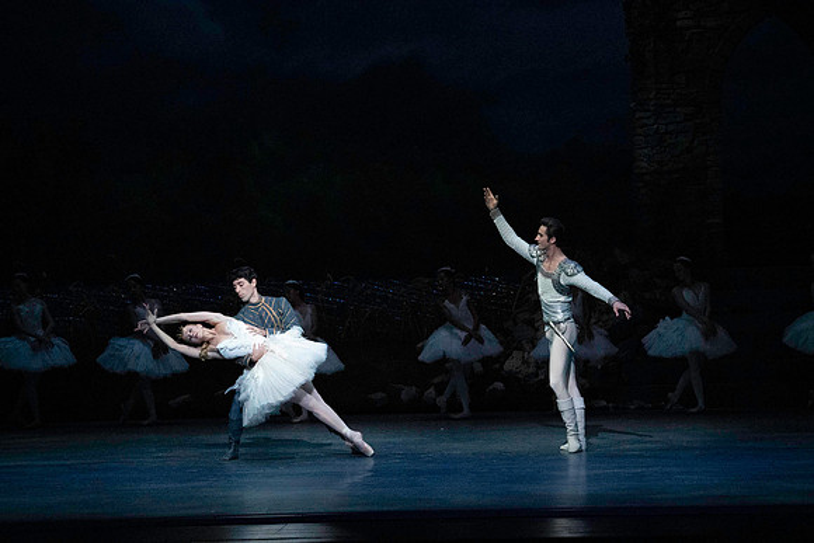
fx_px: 3324
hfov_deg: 14.0
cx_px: 407
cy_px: 272
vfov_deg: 9.3
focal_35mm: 147
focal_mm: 147
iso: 25600
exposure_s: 1/400
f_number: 5
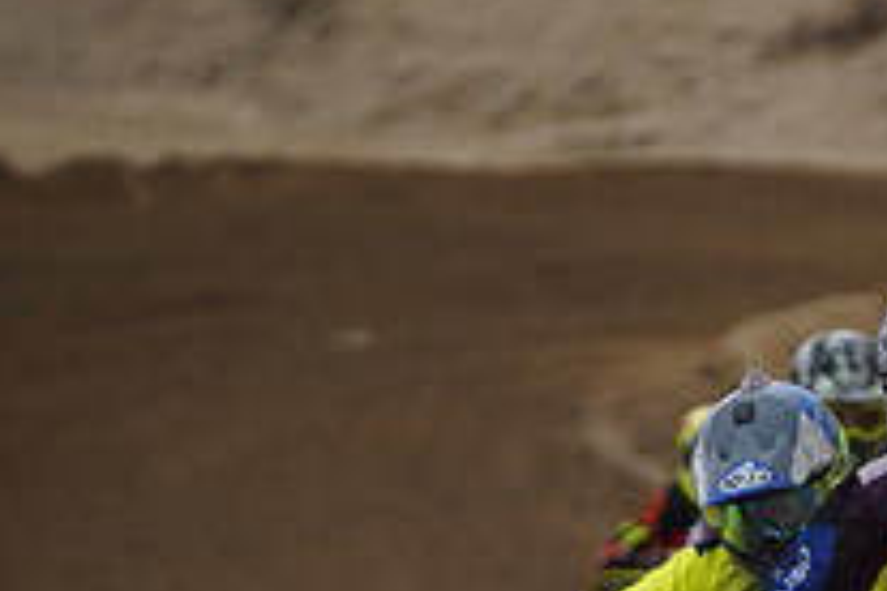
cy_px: 734
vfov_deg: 2.4
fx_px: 13821
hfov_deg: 3.7
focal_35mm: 561
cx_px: 1196
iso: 320
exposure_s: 1/1000
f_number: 4
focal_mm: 200
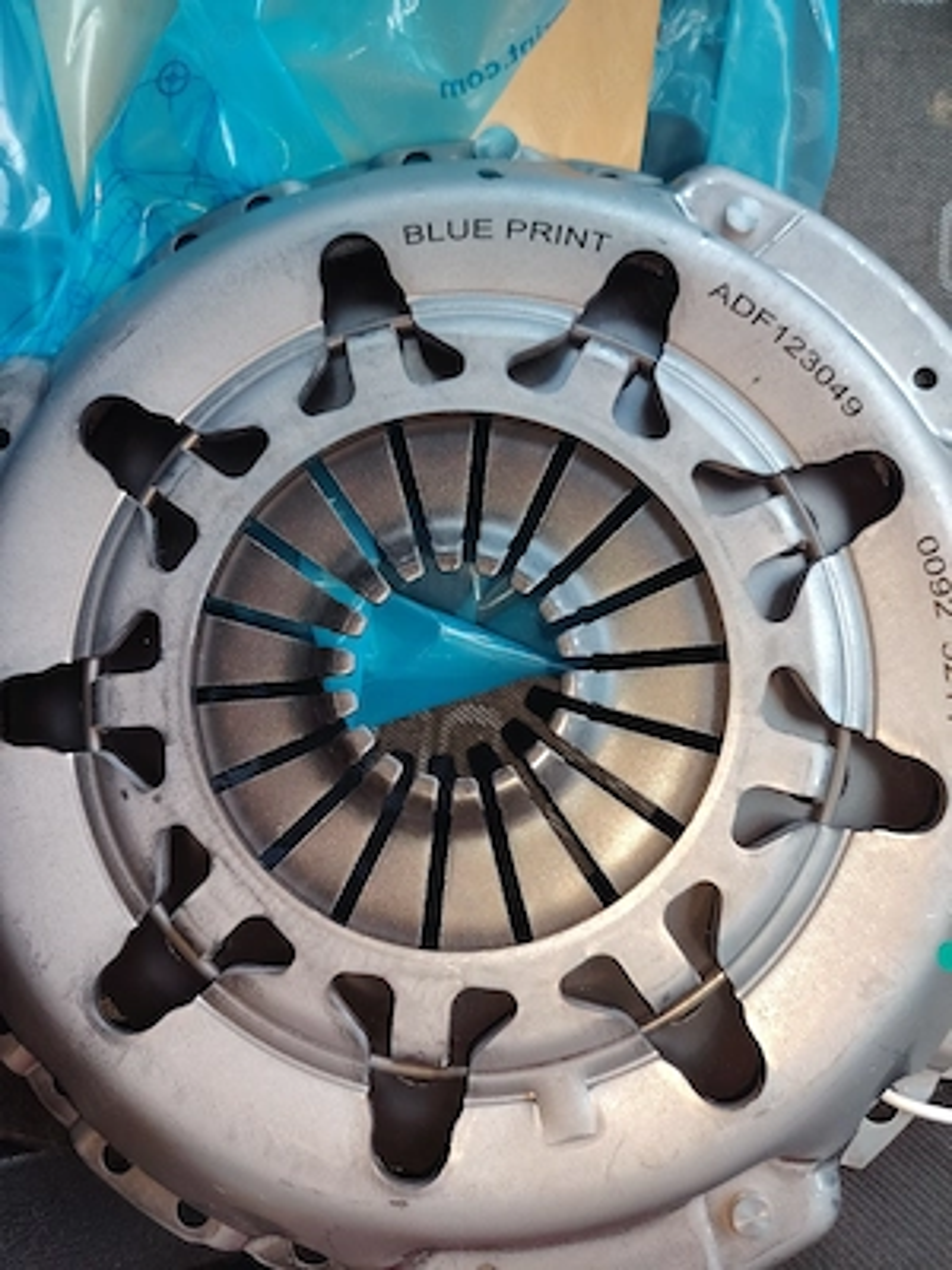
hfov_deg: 56.8
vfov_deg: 71.6
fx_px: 880
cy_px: 635
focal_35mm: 24
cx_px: 476
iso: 494
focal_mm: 5.25
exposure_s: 1/33.3
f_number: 1.75
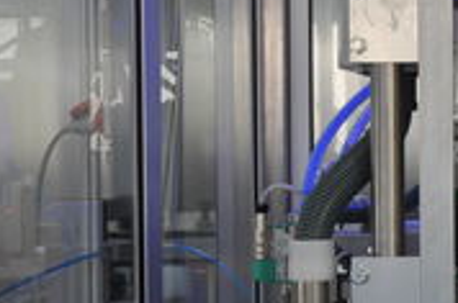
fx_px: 1359
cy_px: 139
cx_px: 623
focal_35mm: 107
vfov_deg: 12.7
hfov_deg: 17.7
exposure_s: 1/10
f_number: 25
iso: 1000
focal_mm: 38
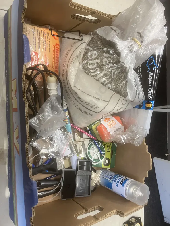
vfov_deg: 63.4
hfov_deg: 49.7
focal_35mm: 28
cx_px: 85
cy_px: 113
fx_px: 183
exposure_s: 1/50
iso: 80
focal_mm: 3.99
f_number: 1.8
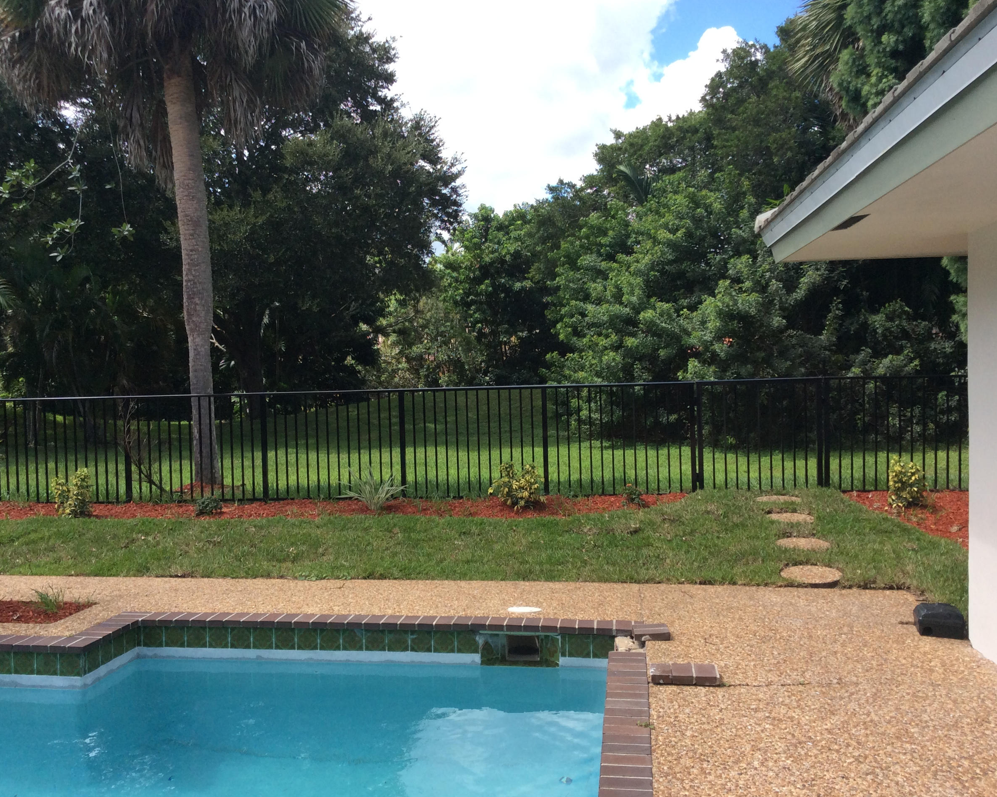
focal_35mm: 34
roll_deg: +2.9
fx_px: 1003
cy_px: 402
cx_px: 473
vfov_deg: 43.4
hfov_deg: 52.8
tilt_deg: -3.5
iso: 32
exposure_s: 1/752
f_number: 2.4
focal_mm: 3.3
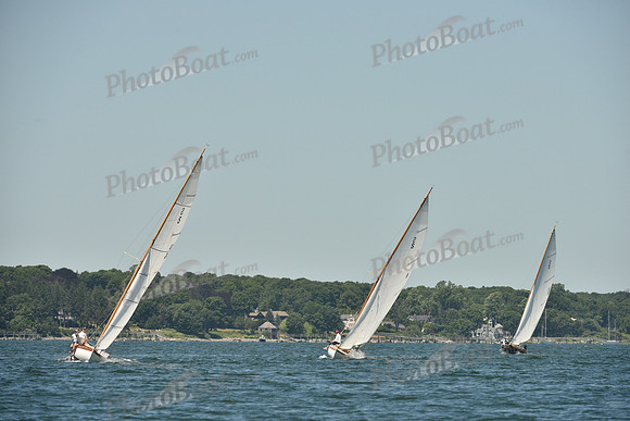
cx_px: 315
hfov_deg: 7.4
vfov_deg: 4.9
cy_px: 210
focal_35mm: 280
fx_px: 4901
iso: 250
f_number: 7.1
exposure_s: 1/1000
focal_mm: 280
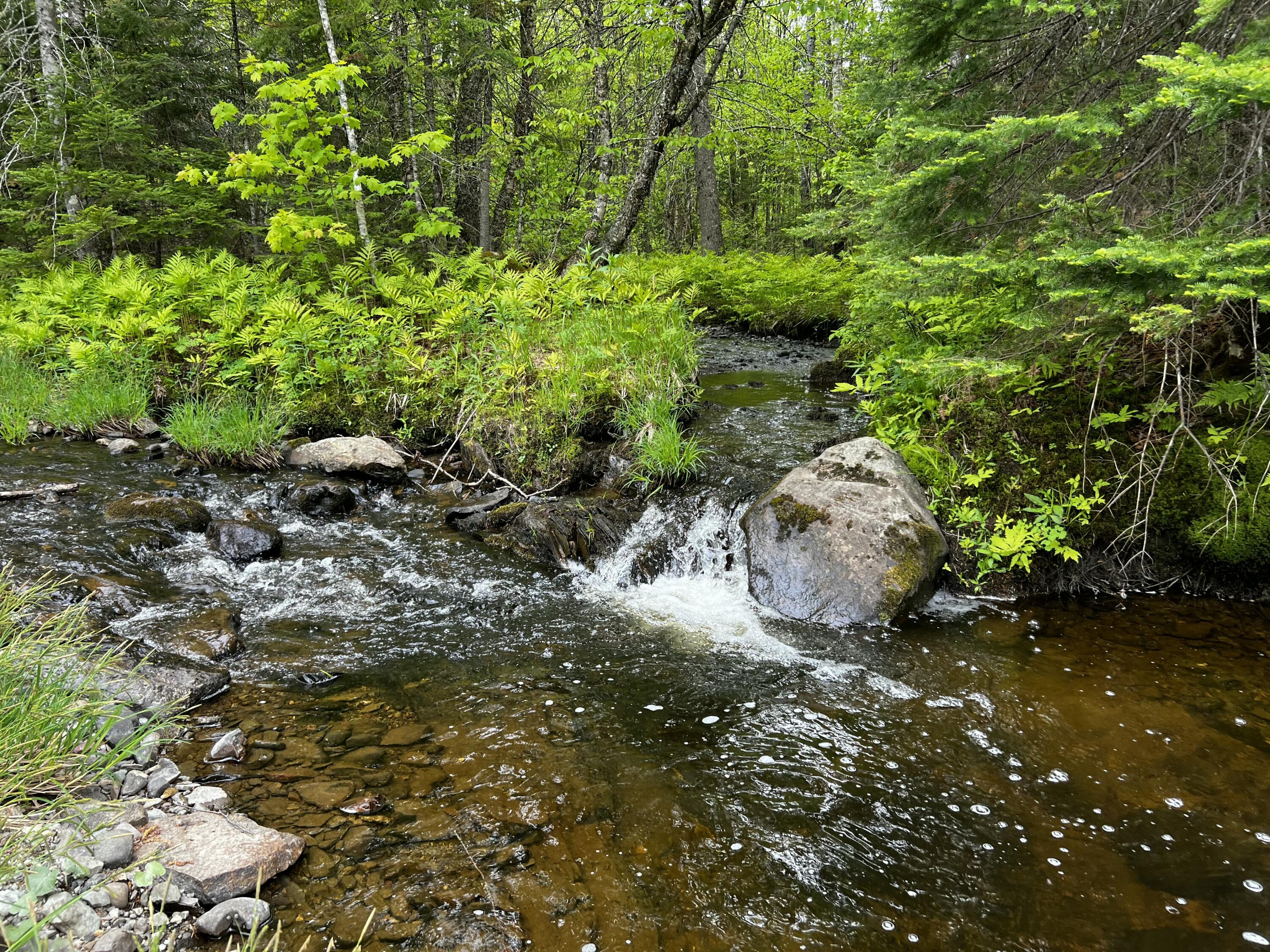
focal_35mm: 26
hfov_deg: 67.3
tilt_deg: -11.7
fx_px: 954
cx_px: 635
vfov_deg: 53.1
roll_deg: +0.3
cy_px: 476
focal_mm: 5.7
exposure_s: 1/145
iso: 32
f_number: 1.5
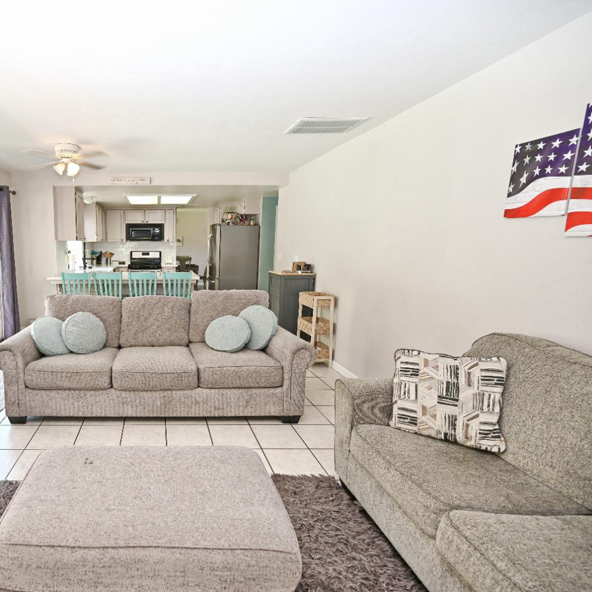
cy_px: 296
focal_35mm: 18
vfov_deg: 80.7
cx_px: 153
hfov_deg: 75.3
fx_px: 348
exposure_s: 1/60
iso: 320
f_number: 4
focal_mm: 14
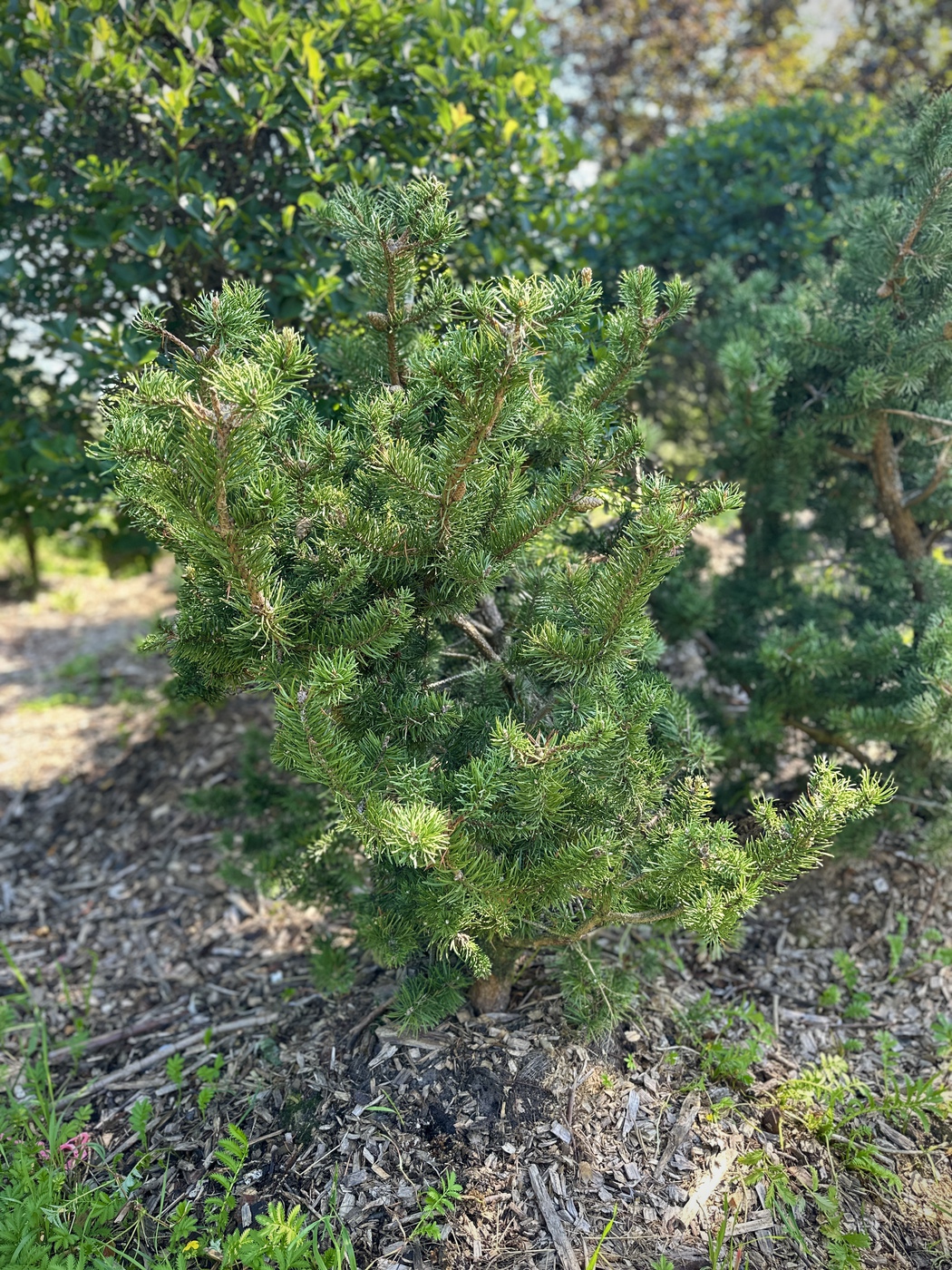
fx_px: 880
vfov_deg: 71.6
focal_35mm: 24
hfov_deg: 56.8
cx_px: 476
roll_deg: +0.9
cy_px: 635
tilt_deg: -7.7
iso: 80
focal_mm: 6.86
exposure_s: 1/321
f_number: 1.78
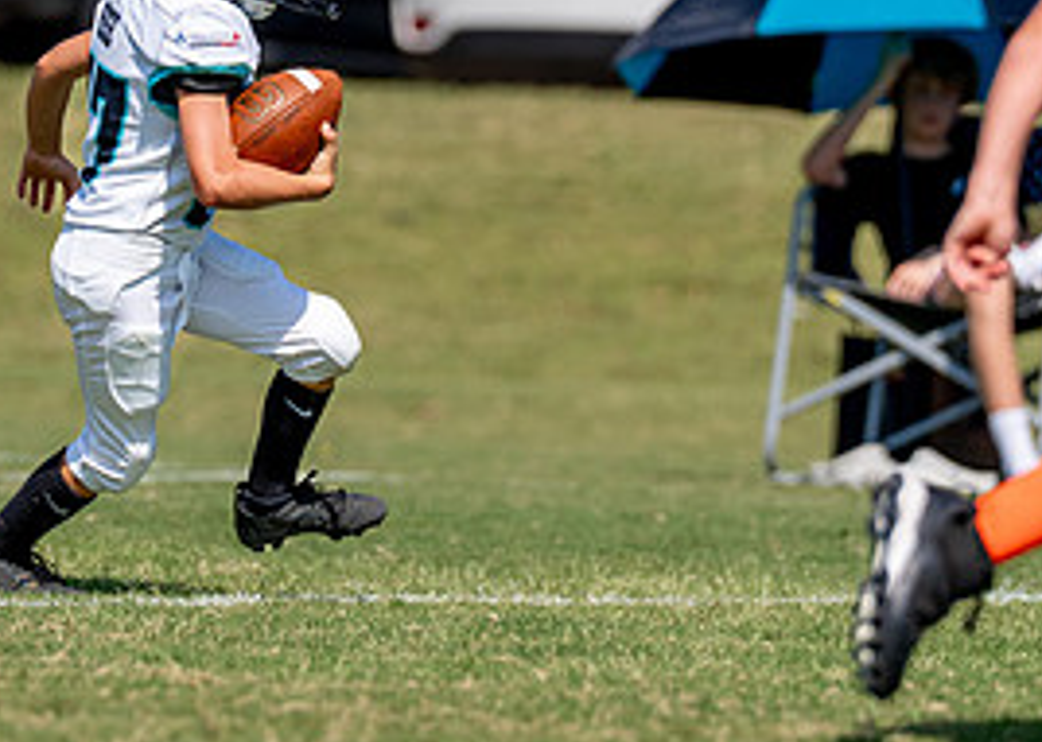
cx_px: 223
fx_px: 18423
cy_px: 29
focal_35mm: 623
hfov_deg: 3.2
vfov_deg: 2.3
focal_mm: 200
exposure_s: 1/4000
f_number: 3.5
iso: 200
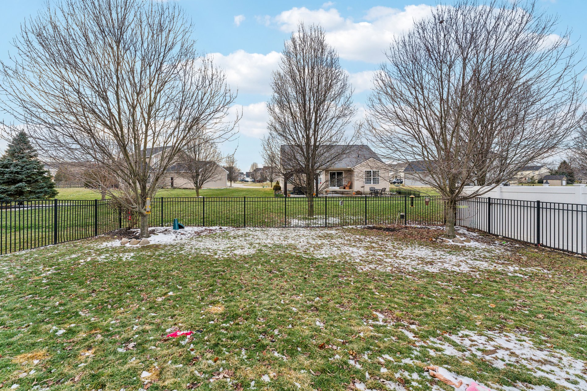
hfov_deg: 100.3
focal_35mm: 15
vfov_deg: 77.3
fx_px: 245
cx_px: 282
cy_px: 184
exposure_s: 1/640
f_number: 8
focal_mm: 14
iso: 640
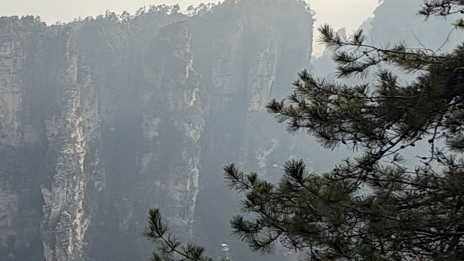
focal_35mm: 52
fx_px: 640
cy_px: 147
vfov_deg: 23.0
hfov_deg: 30.1
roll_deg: +0.7
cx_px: -163
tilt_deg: -7.1
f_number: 2.2
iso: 40
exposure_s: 1/1178
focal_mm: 2.22
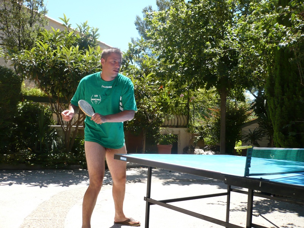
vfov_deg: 40.7
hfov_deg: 52.6
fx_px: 307
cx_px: 152
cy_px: 114
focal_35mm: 35
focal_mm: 5.8
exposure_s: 1/500
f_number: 2.8
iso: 100
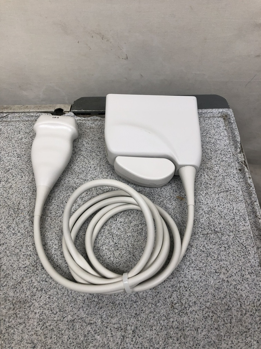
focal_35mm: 28
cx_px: 130
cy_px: 174
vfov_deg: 63.4
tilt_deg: -53.2
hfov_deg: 49.7
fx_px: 281
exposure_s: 1/120
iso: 64
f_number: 1.8
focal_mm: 3.99
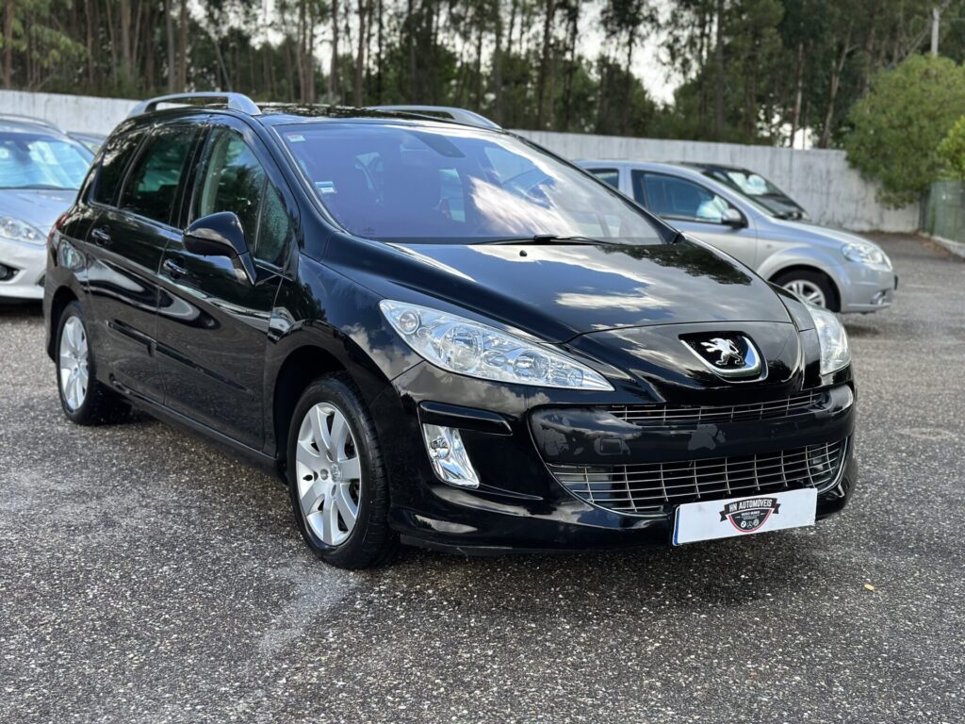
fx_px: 1338
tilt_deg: -6.4
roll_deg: +0.1
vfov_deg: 30.3
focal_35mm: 48
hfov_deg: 39.7
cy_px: 362
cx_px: 482
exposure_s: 1/1000
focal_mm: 6.86
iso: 80
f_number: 1.78
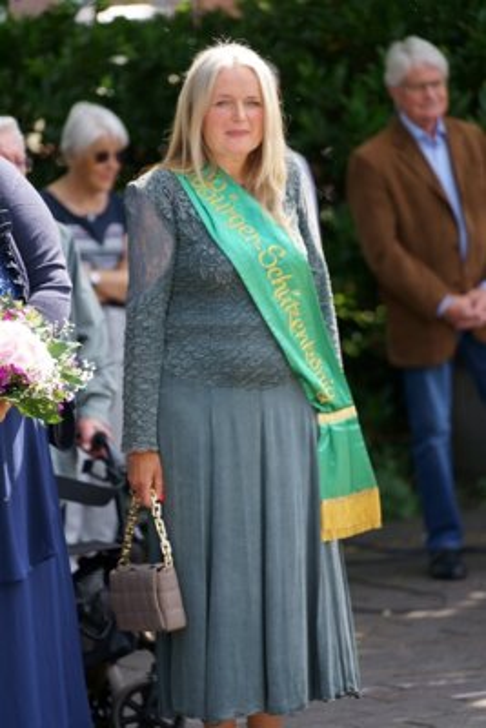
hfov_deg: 6.9
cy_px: 364
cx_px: 243
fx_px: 4046
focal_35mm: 200
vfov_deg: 10.3
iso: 200
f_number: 4
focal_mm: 200
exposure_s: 1/250
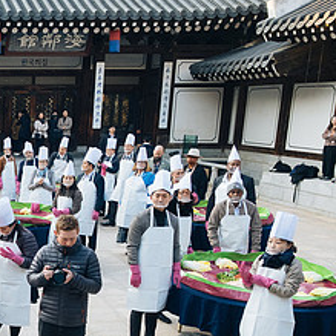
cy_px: 251
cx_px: -100
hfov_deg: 26.8
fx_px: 593
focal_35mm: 54
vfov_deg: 31.1
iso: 800
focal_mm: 16
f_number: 3.2
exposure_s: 1/500
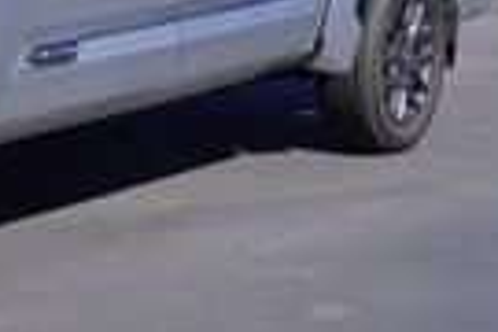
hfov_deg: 15.1
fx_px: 1777
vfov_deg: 10.6
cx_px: -188
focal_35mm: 128
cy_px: 17
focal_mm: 29
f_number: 10
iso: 100
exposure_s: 1/125
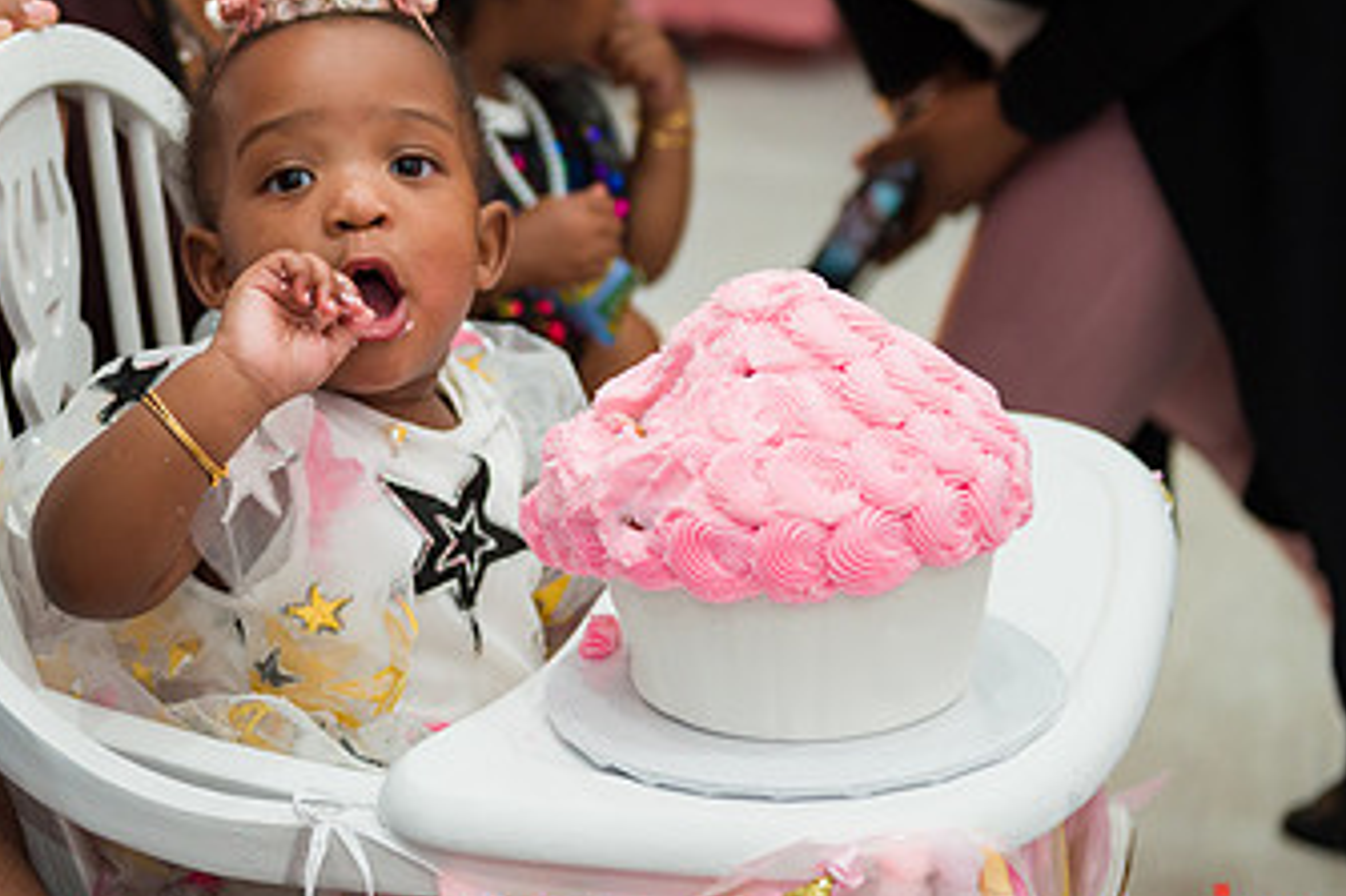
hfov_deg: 24.2
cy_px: 317
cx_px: 333
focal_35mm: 83
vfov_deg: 16.4
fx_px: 3102
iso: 800
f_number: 3.2
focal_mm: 48
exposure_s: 1/200
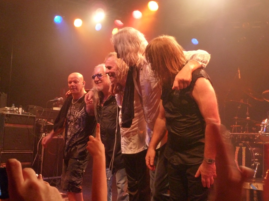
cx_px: 134
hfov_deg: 42.9
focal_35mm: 44
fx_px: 342
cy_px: 100
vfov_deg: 32.9
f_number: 3.7
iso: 640
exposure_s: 1/60
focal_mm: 7.3
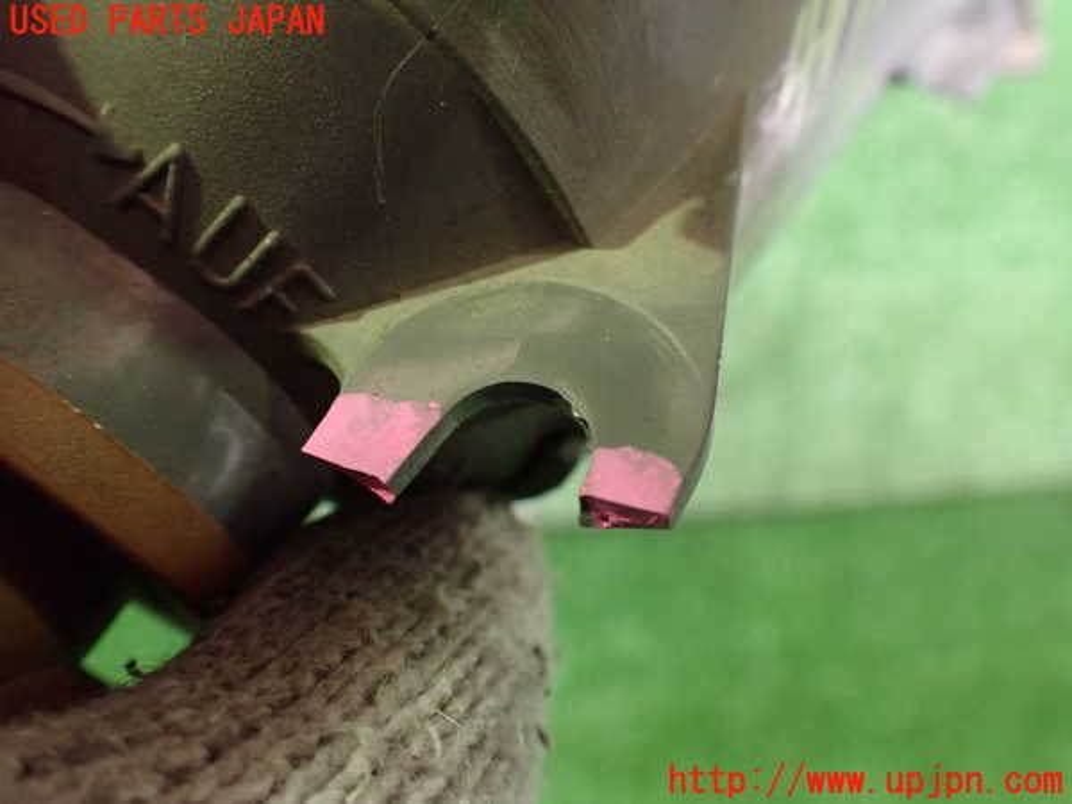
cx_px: 536
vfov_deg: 46.8
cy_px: 402
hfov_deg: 60.0
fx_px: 929
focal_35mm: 30
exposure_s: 1/30
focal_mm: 5.4
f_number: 2.3
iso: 1000
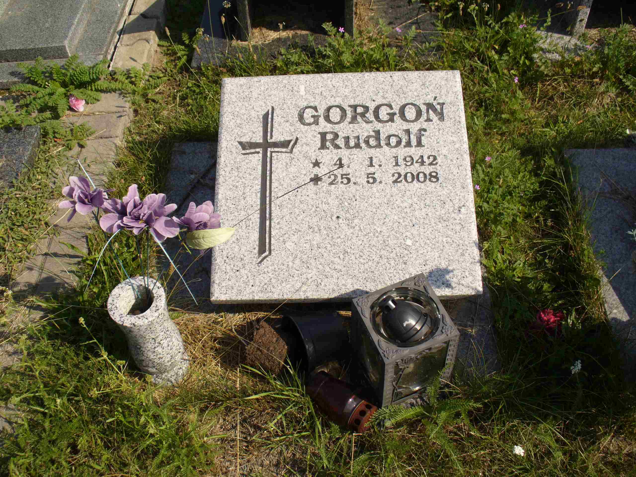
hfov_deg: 50.1
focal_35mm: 37
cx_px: 318
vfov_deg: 38.7
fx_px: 680
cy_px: 238
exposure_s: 1/400
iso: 80
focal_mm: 6.1
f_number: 5.6
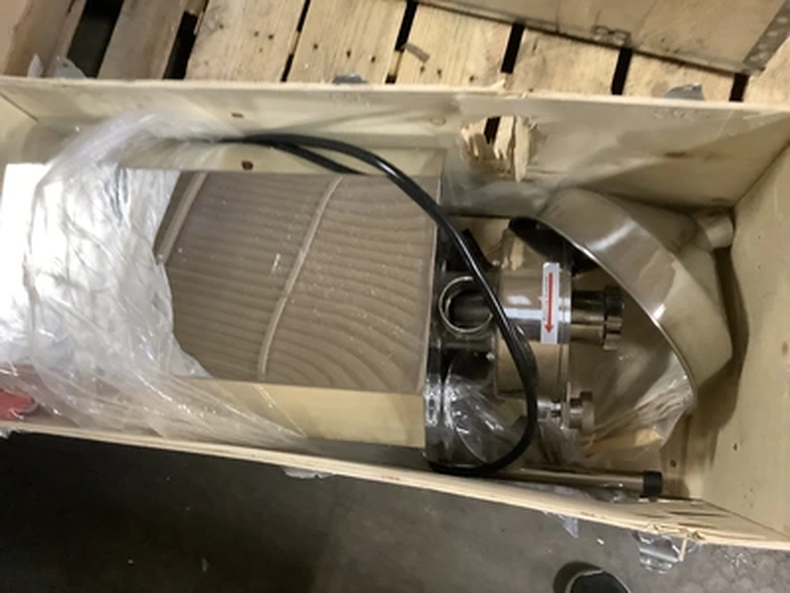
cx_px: 395
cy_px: 296
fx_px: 707
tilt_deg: -79.6
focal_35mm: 31
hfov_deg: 58.4
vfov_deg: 45.4
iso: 400
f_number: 2.4
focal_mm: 3.3
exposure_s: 1/30
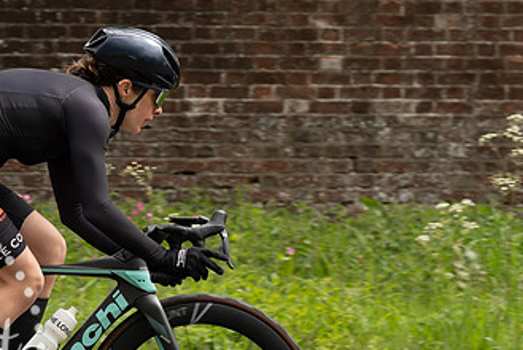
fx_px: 3562
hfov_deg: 8.4
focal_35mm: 245
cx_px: 170
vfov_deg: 5.6
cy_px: 75
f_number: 4.5
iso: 400
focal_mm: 70
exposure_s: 1/1000
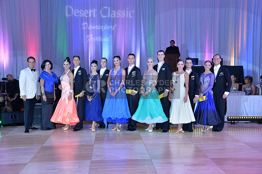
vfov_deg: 30.4
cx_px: 131
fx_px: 320
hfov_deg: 44.6
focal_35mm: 44
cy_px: 87
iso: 1600
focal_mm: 44
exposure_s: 1/250
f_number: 5.6
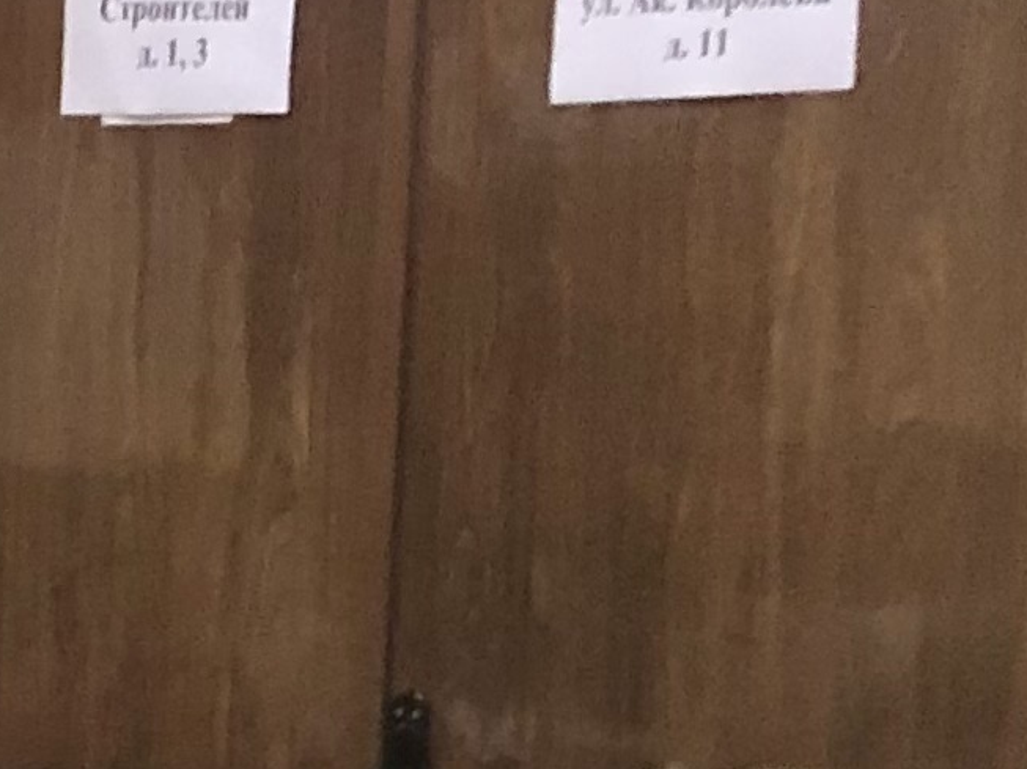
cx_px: -1884
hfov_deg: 9.4
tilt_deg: -8.5
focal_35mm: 173
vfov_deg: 8.4
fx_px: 5130
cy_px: 1025
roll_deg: +0.9
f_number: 1.8
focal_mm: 4
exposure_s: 1/17
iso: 80
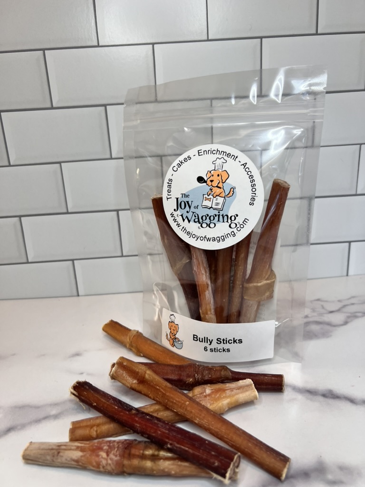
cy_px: 244
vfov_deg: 67.3
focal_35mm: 26
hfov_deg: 53.1
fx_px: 366
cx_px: 182
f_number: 1.5
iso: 80
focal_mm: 5.7
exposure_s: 1/120
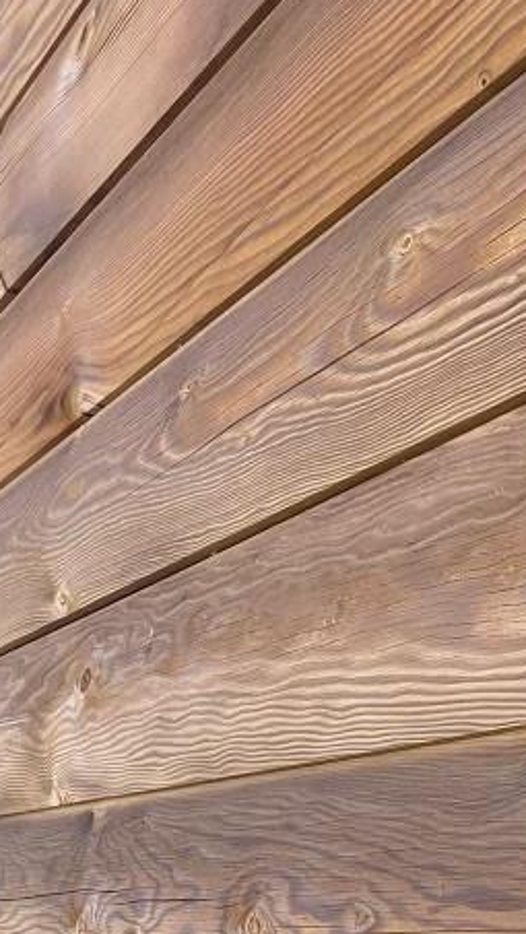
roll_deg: +1.5
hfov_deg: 18.8
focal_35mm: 64
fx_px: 1586
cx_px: 190
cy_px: 913
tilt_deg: -2.0
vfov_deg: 30.7
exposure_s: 1/284
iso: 32
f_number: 1.6
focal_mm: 4.2
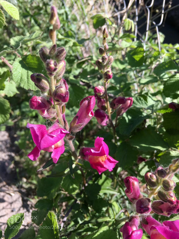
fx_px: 200
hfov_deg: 48.2
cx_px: 90
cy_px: 120
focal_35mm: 29
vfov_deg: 61.7
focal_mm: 4.15
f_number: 2.2
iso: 25
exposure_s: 1/506
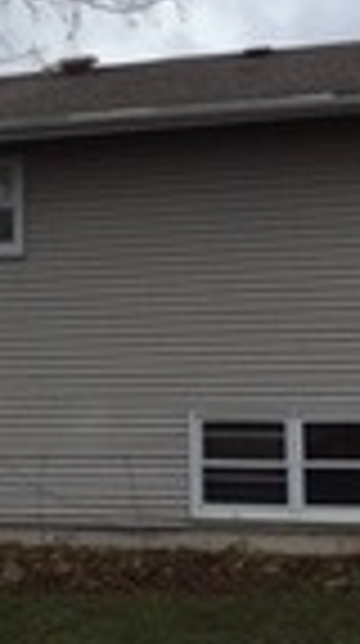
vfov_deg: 20.1
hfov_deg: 11.3
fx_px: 1806
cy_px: 167
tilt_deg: +9.3
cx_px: 9
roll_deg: +0.9
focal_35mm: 106
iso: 32
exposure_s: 1/1130
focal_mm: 4.15
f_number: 2.2
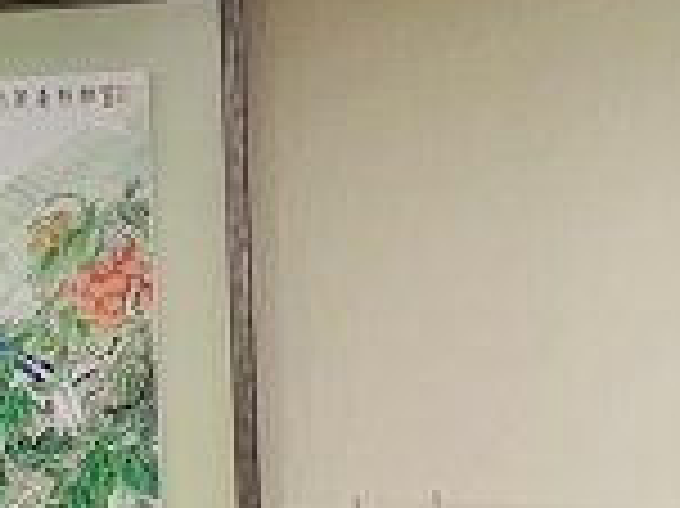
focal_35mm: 172
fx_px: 3376
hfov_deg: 10.7
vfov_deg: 8.6
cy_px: 342
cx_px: -572
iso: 100
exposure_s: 1/60
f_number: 1.8
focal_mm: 4.25
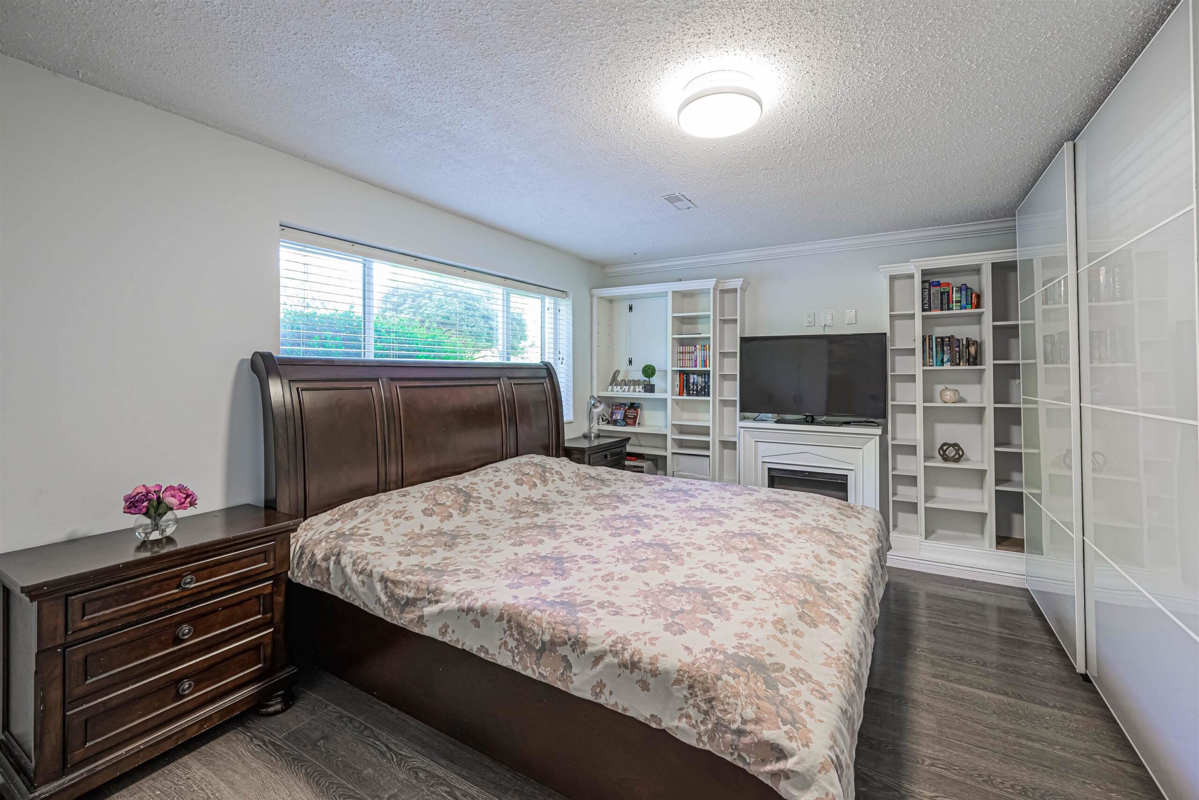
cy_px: 400
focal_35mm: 14
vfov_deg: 81.2
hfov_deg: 104.2
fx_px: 466
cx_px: 600
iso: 280
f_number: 6.7
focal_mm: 14
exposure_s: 1/6
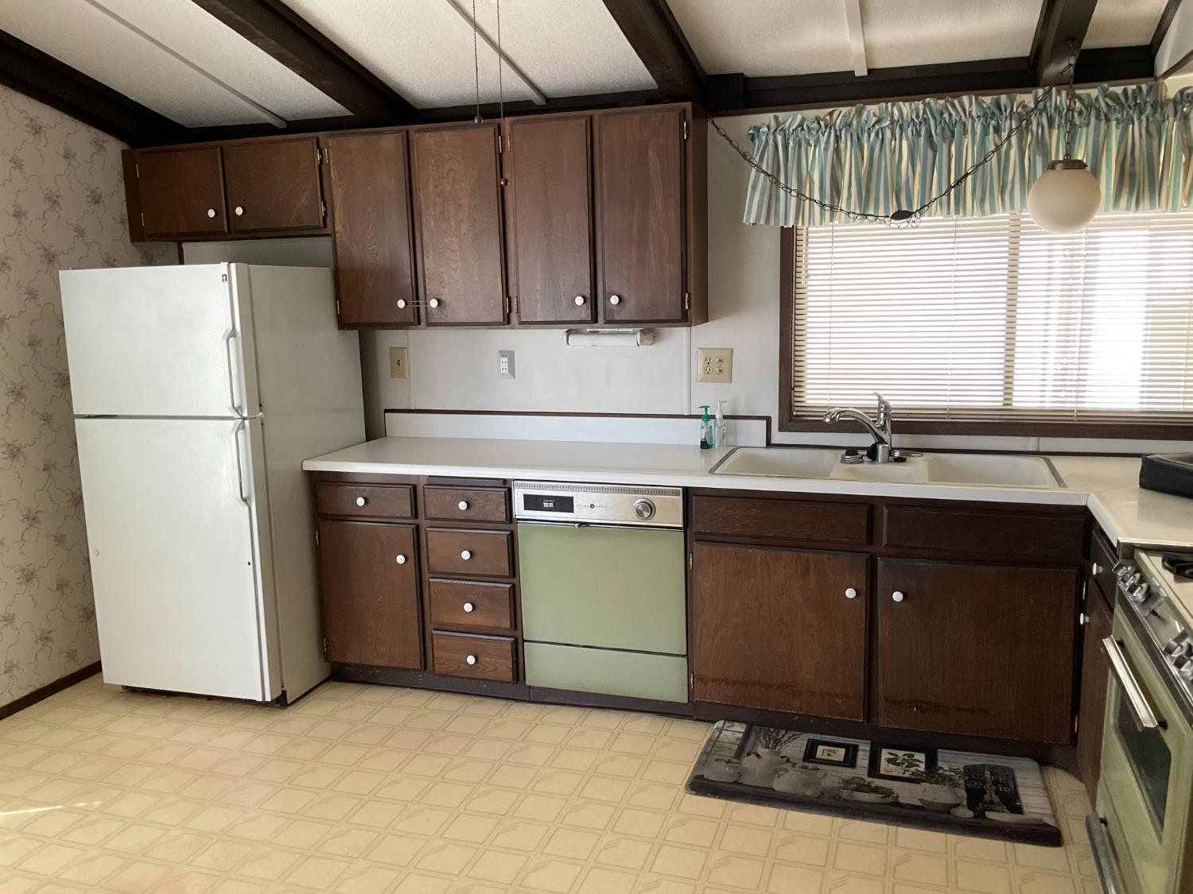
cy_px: 447
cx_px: 596
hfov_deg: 61.7
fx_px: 999
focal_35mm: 29
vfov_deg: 48.2
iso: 100
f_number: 1.8
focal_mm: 3
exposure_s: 1/60
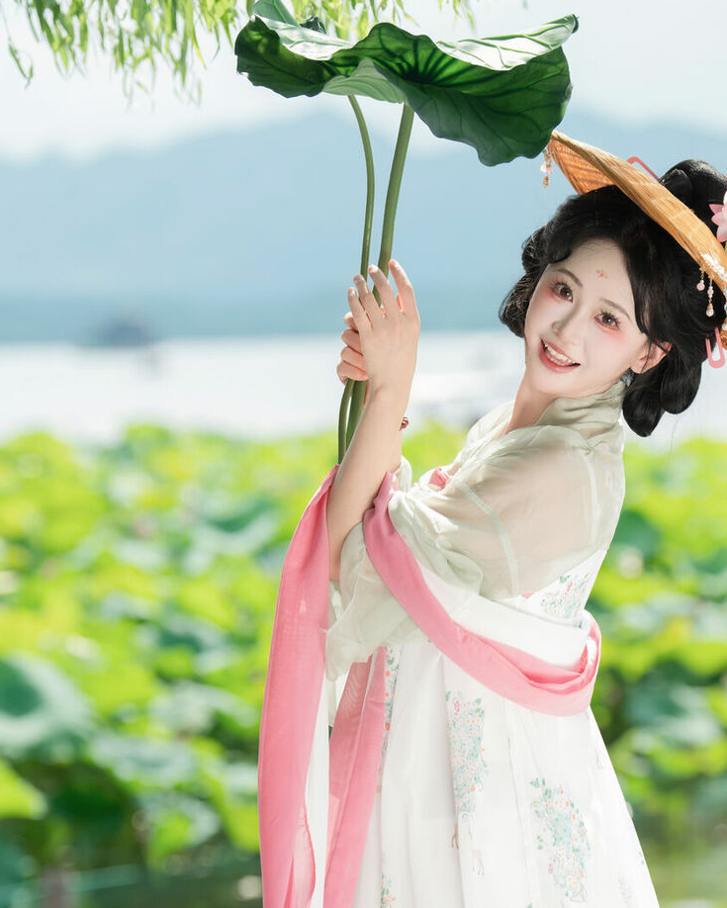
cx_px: 442
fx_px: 4543
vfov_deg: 11.4
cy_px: 561
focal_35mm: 169
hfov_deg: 9.1
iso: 125
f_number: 3.2
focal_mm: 105
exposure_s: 1/500
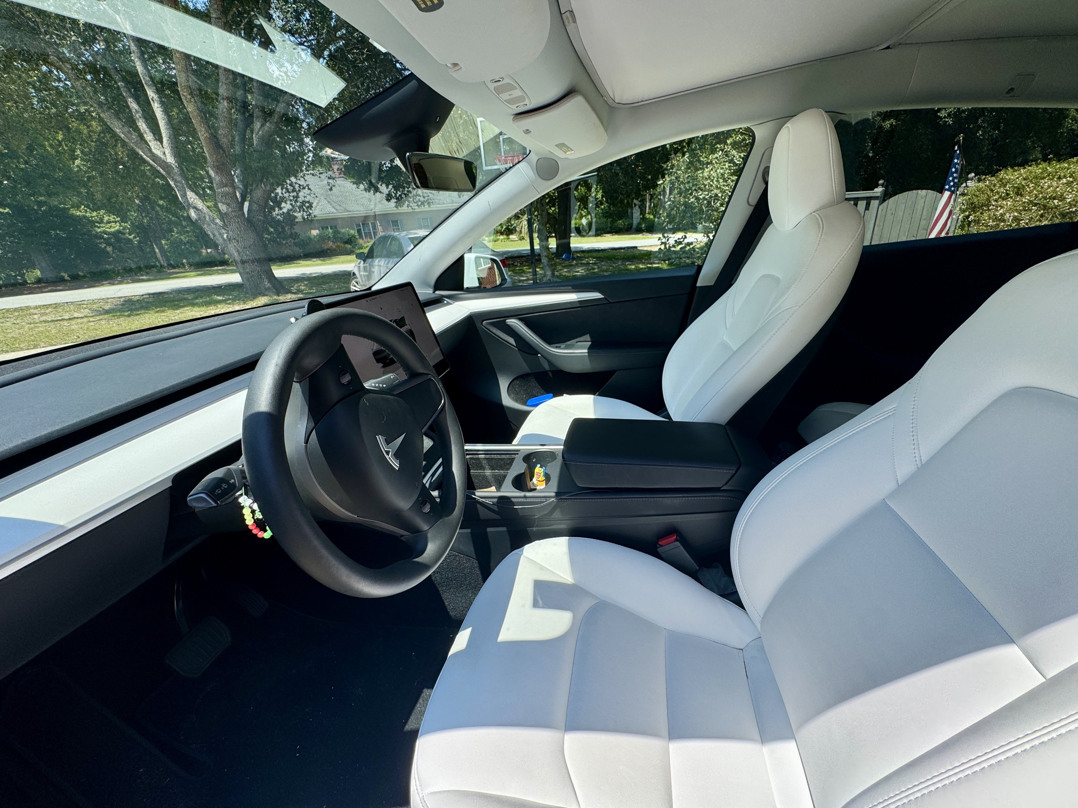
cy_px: 404
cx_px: 539
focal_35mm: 14
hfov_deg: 102.1
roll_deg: +5.2
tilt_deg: -25.0
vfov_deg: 85.7
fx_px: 436
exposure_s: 1/1078
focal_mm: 2.22
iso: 50
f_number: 2.2
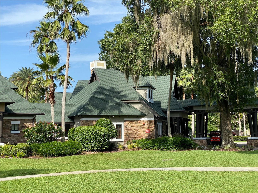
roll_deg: +0.3
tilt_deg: +6.0
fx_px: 388
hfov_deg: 36.8
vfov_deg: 28.0
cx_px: 129
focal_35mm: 52
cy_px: 96
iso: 20
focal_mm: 6
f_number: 2
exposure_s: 1/922
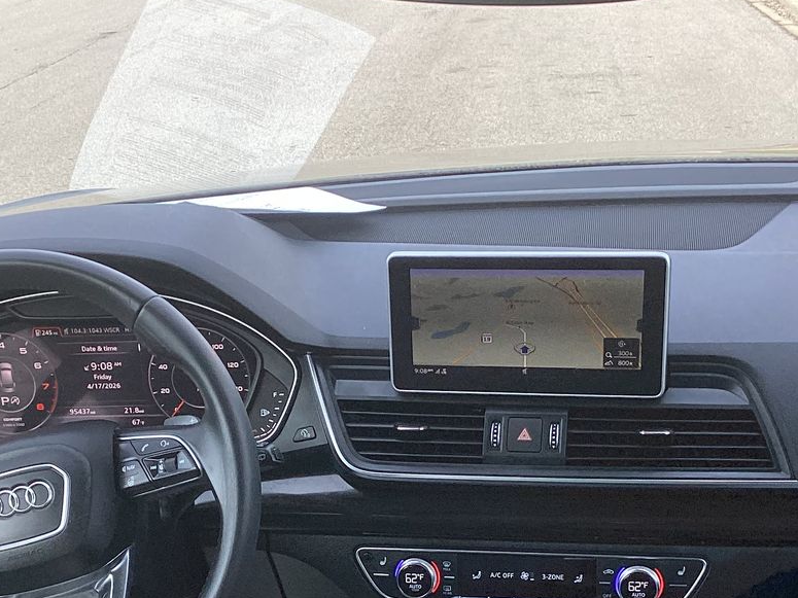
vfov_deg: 22.1
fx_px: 1475
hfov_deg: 30.3
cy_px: 593
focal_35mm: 64
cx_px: 404
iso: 25
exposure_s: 1/280
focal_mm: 3.3
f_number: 2.4
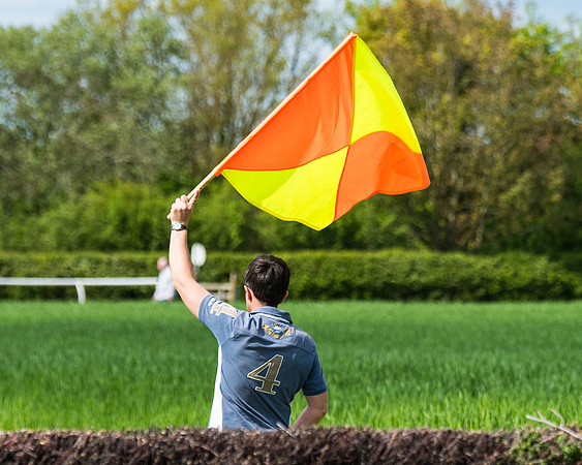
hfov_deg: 6.5
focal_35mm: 299
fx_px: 5143
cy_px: 201
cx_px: 412
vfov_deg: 5.2
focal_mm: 135
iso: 400
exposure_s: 1/3200
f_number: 4
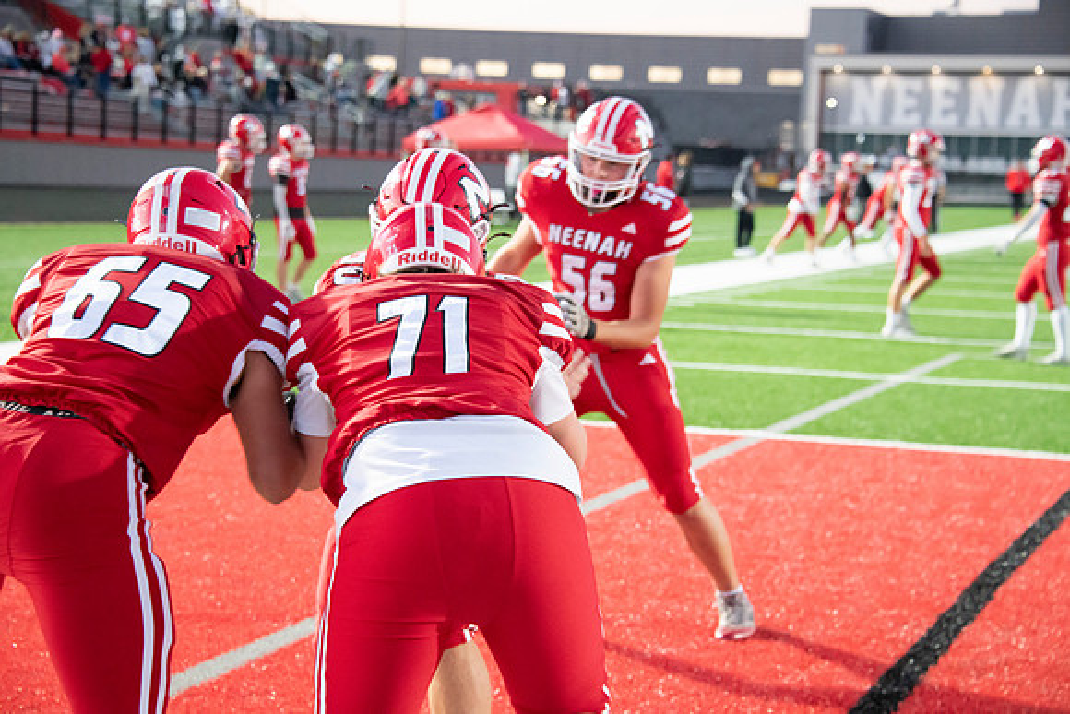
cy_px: 357
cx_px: 535
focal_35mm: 85
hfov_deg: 23.9
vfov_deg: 16.1
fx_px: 2527
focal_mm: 85
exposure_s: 1/200
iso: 8000
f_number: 5.6
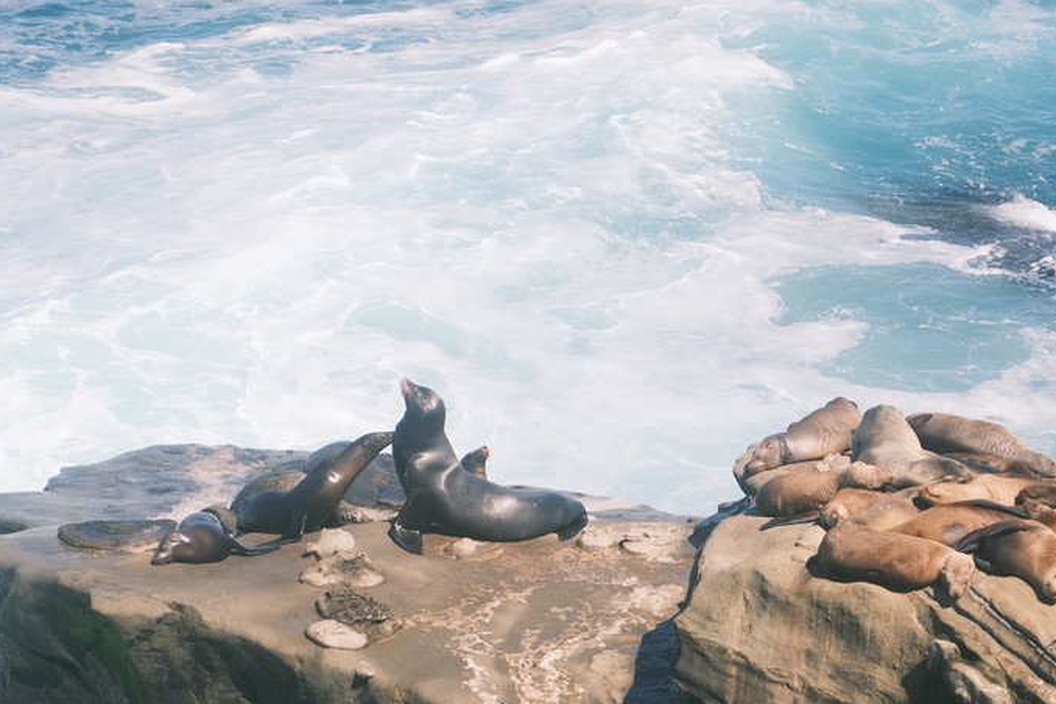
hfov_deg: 18.7
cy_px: 525
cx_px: 467
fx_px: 3197
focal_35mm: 109
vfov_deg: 12.5
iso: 320
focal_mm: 45
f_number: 5.6
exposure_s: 1/1000
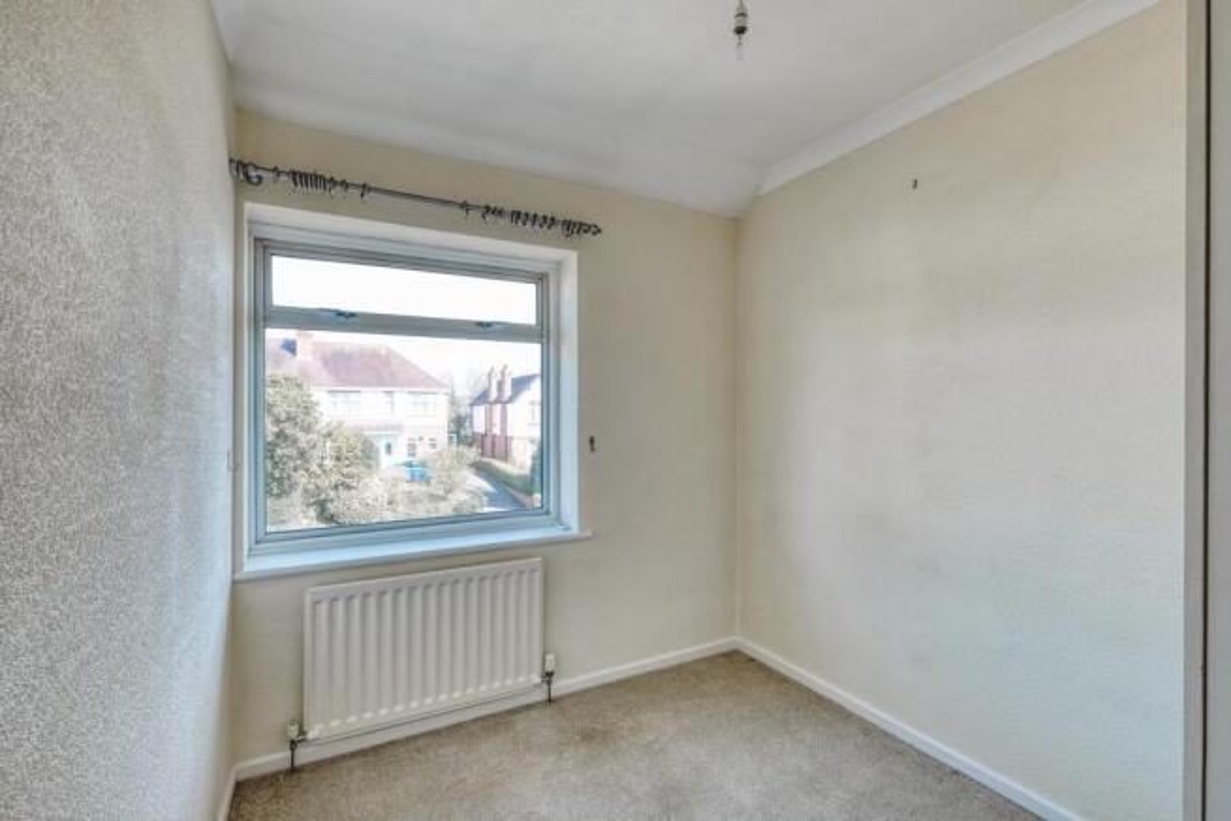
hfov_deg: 100.4
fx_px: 513
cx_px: 616
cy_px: 410
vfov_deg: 77.4
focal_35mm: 15
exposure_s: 1/20
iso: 250
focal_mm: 10
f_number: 8
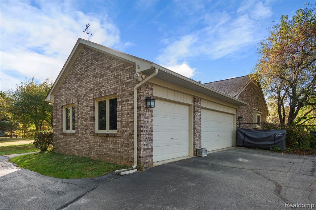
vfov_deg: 64.6
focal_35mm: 19
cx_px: 158
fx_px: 167
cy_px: 105
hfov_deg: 86.9
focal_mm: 19
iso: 100
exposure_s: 1/250
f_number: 4
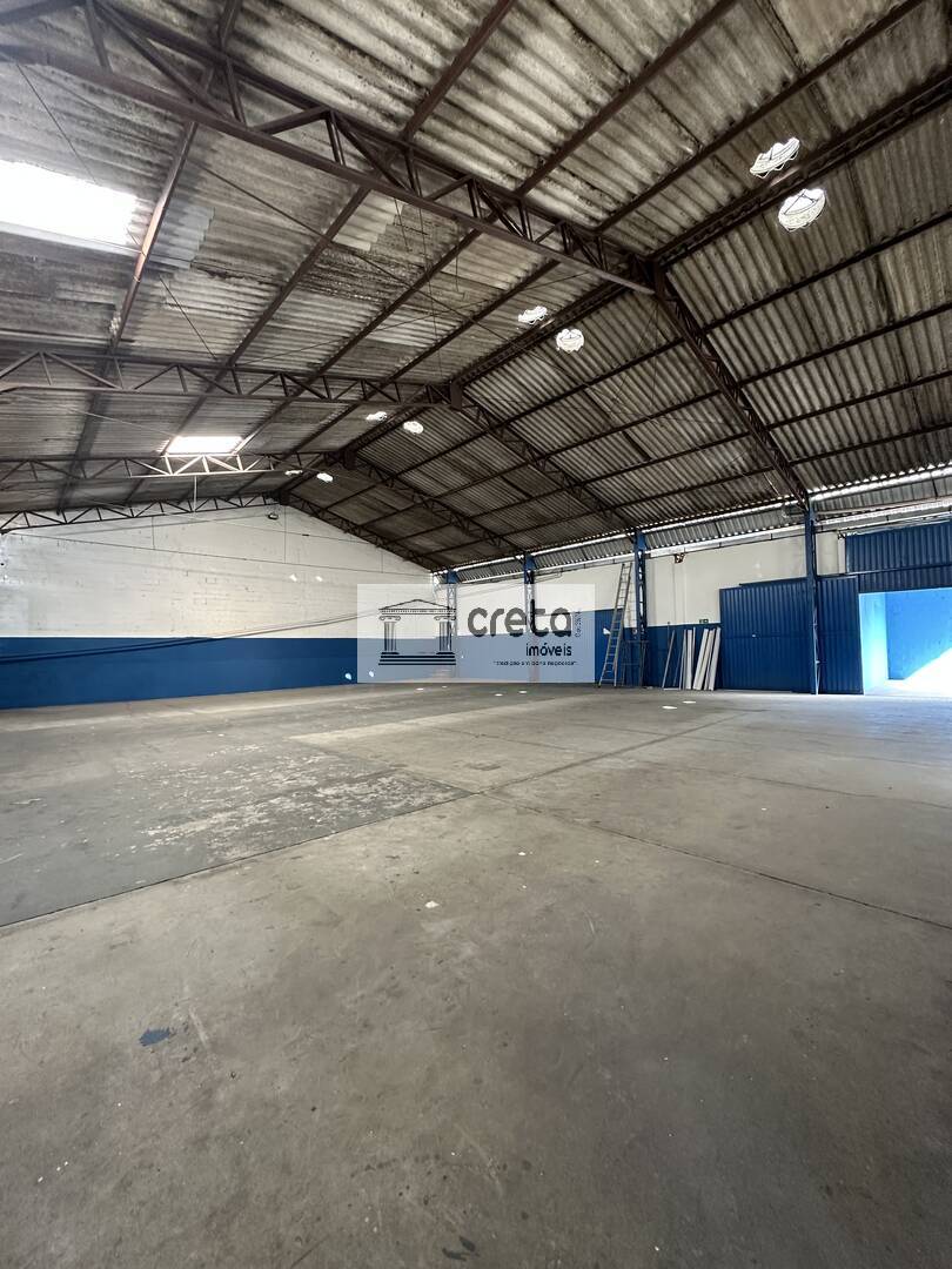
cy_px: 634
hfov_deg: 85.7
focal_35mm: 14
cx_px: 476
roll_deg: +0.2
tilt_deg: +1.3
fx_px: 513
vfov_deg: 102.1
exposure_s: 1/61
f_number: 2.2
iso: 320
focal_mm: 2.22
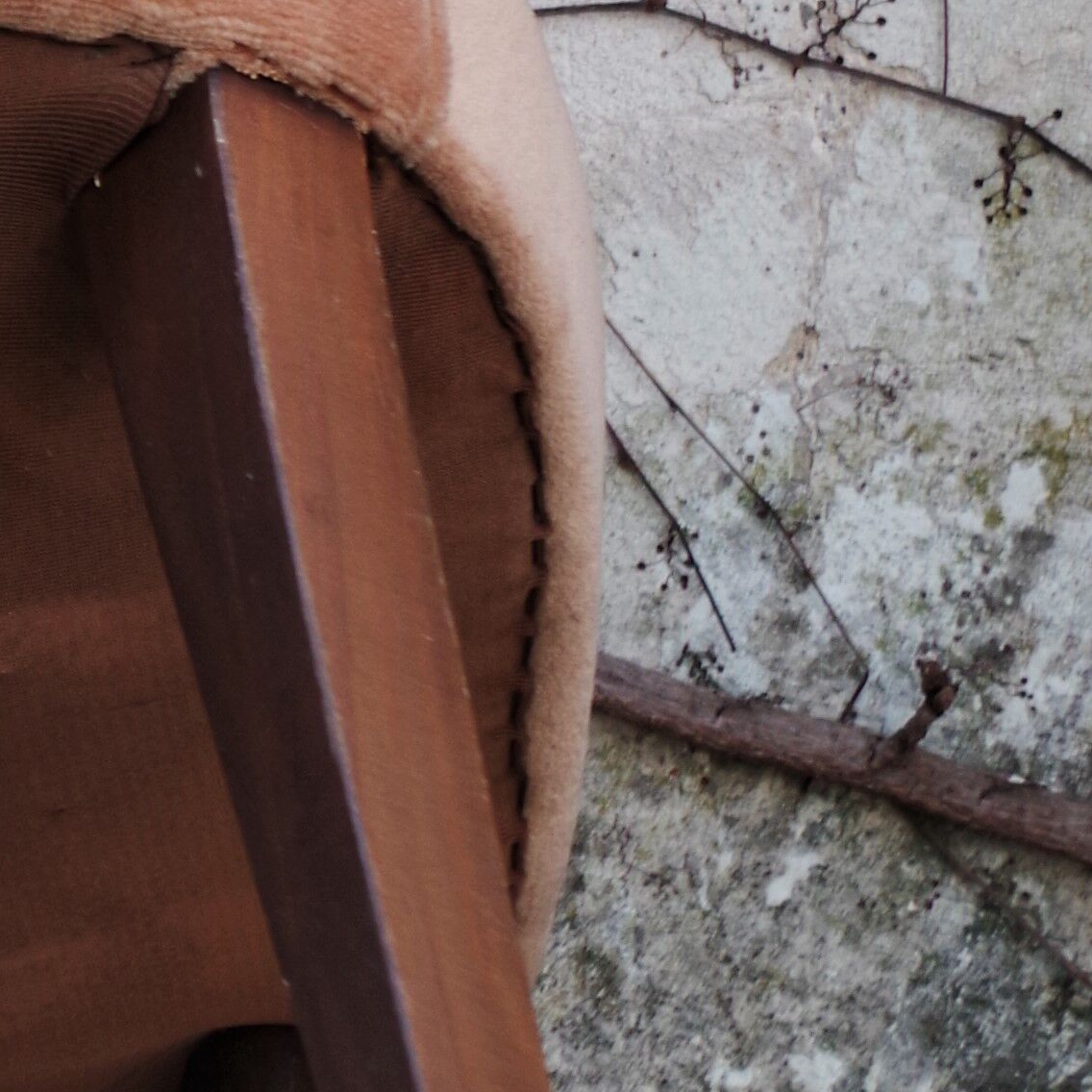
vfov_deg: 9.9
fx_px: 6246
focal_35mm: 175
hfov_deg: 9.6
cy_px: -70
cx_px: -722
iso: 200
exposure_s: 1/125
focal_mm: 26.25
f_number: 4
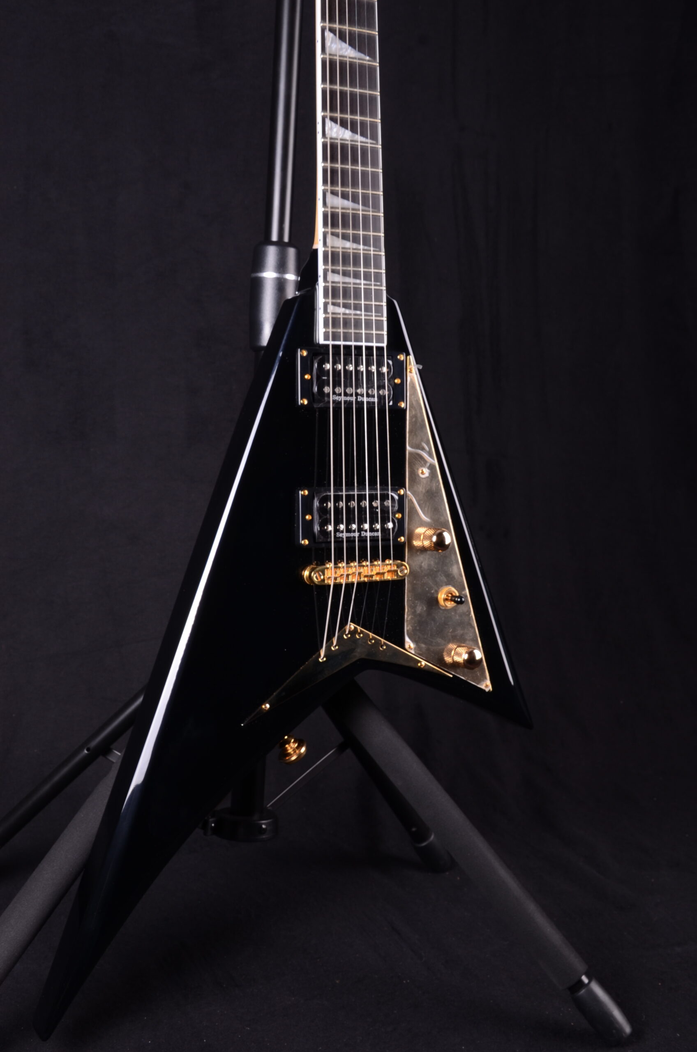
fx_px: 1400
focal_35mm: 48
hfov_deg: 28.0
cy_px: 526
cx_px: 348
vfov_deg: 41.2
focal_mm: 32
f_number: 11
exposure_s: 1/200
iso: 200
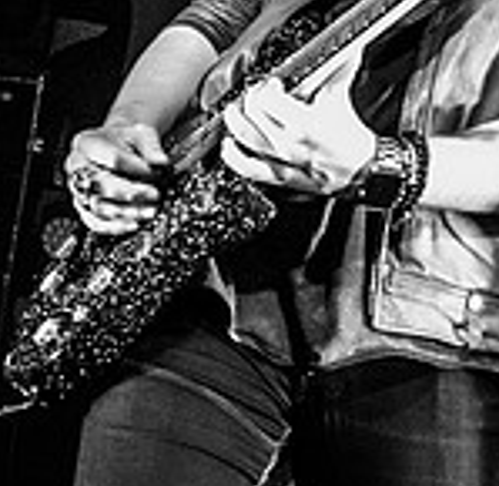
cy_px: 97
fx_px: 1883
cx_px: 476
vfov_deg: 14.6
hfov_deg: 14.9
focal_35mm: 117
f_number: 4
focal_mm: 16
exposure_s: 1/160
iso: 800
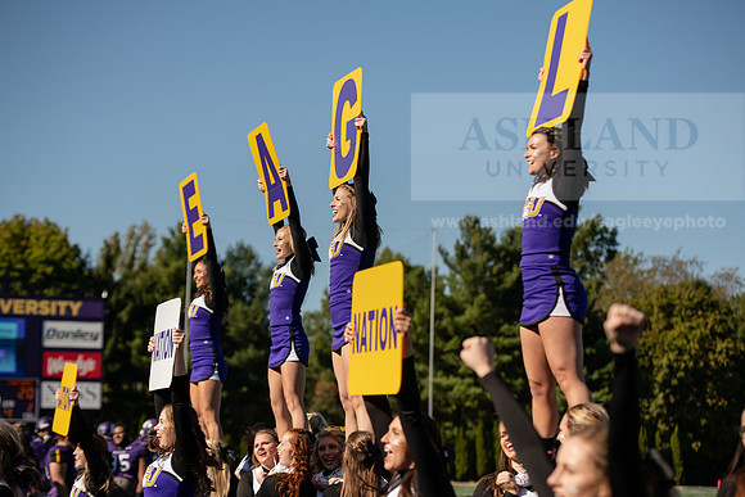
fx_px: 1863
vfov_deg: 15.2
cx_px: 372
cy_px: 248
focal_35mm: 90
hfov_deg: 22.6
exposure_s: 1/3200
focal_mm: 90
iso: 160
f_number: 3.5
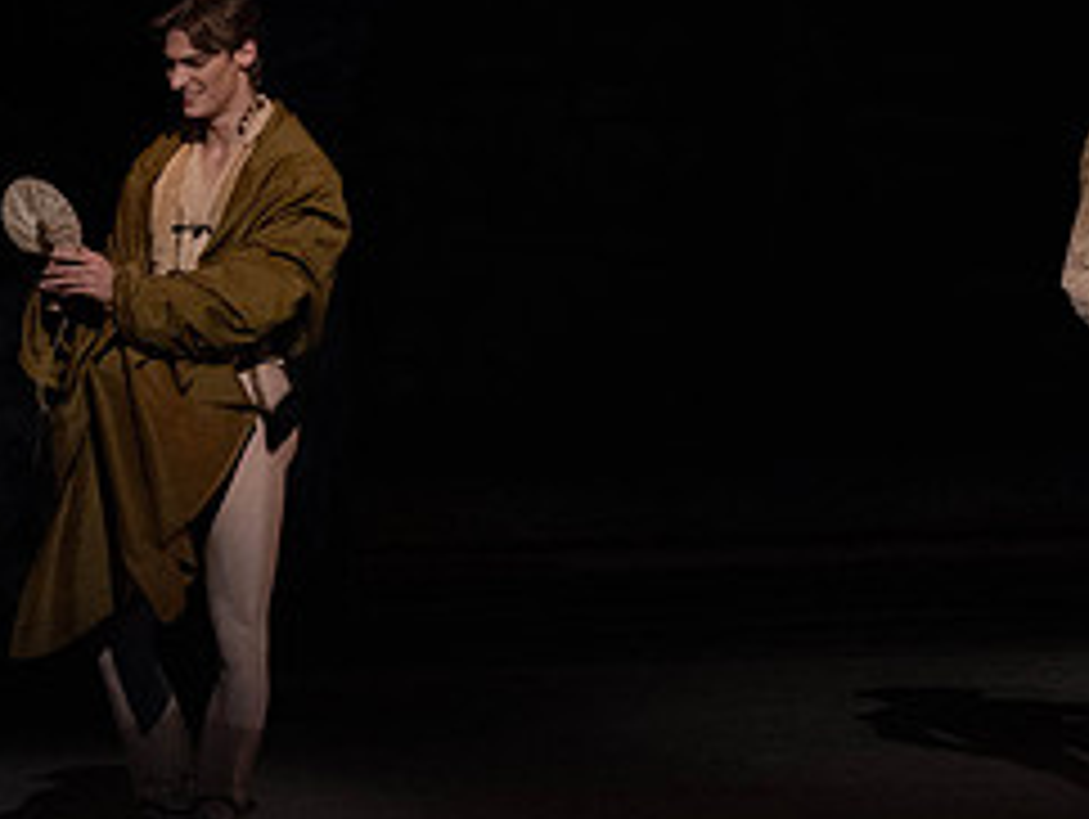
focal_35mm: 576
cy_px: -20
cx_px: 1035
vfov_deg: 2.6
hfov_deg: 3.4
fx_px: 18139
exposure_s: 1/250
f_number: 5.6
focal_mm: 250
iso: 8000
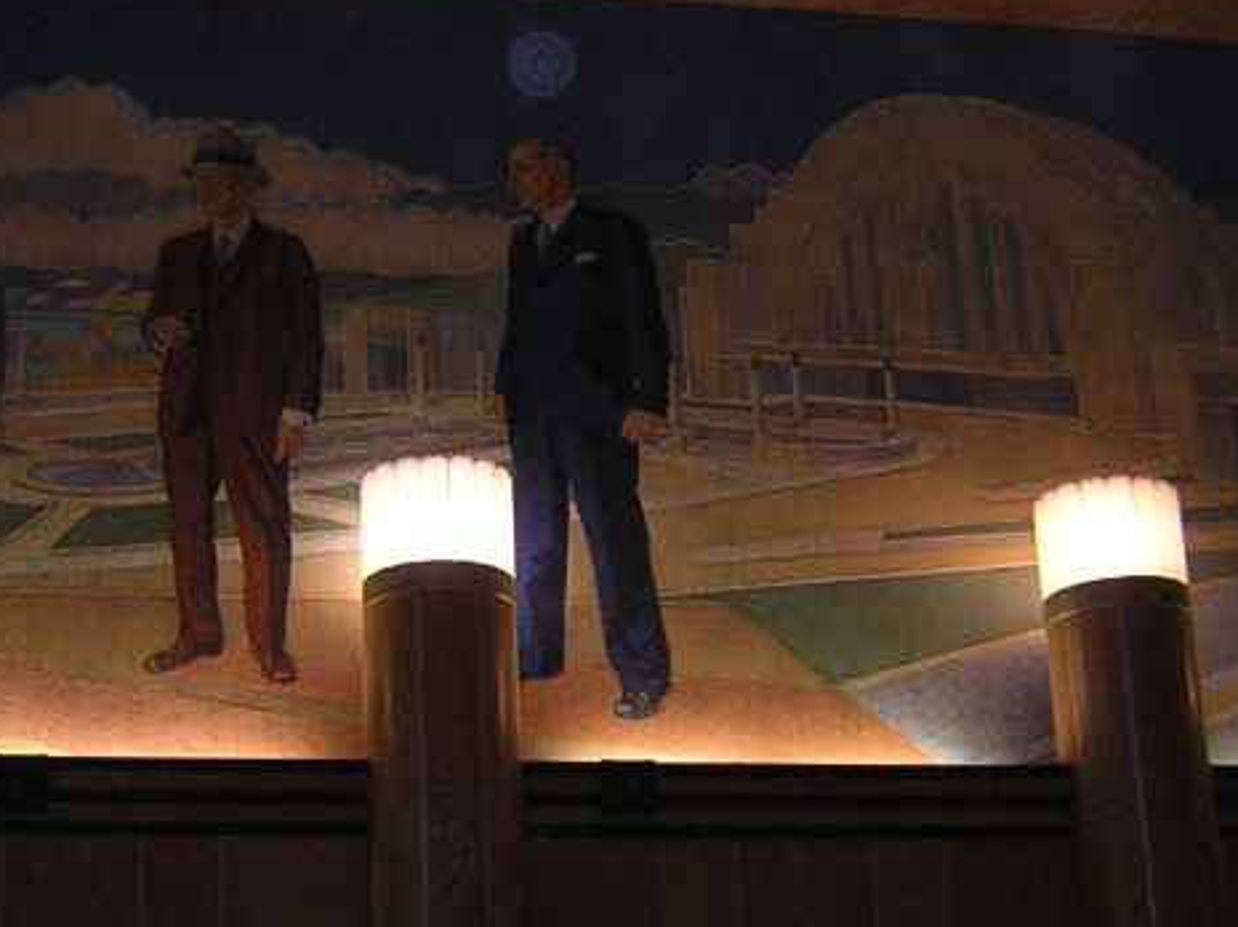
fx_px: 2216
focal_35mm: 62
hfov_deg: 31.2
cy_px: 469
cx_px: 538
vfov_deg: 23.6
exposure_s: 1/60.1
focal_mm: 4.7
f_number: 2.6
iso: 400
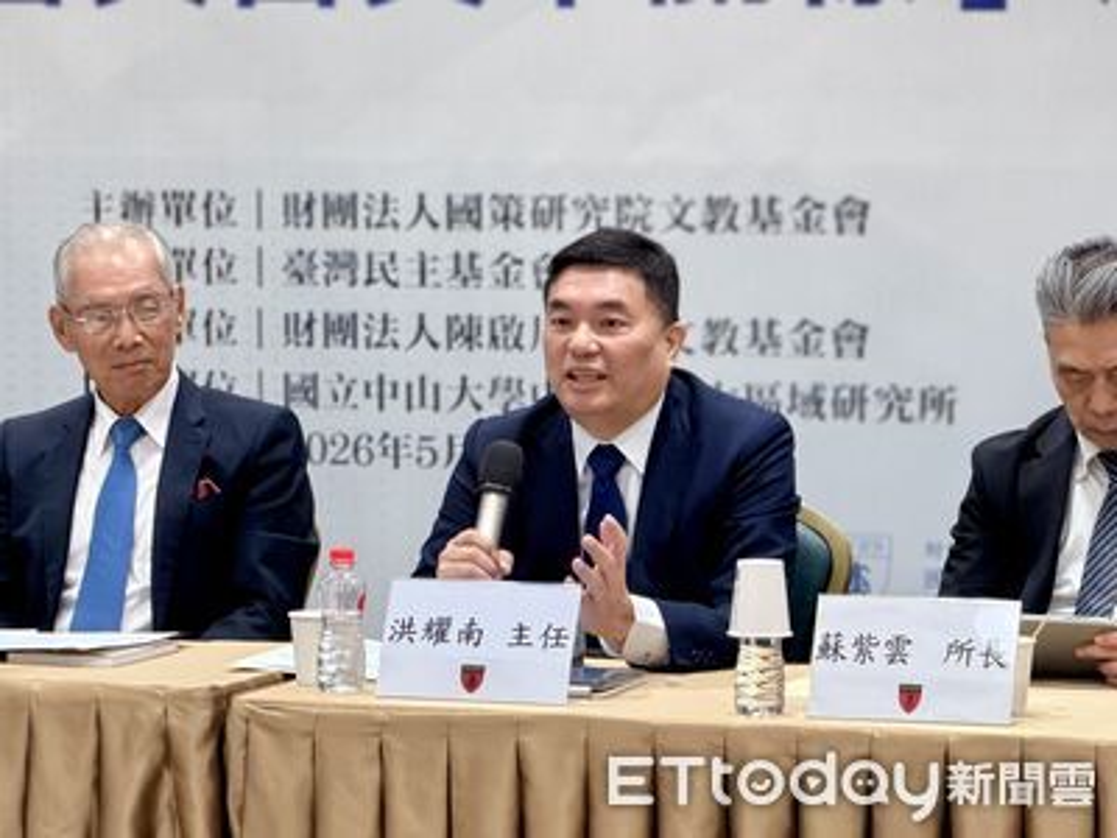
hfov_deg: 19.6
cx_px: 558
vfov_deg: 14.8
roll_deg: +0.3
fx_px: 3227
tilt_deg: -6.0
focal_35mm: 100
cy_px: 419
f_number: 2.8
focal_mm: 16.89
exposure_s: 1/120
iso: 320
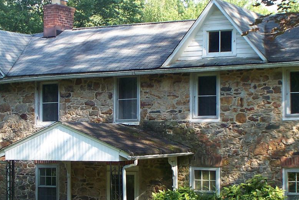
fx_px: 814
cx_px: 141
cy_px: 103
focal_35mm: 98
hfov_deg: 20.8
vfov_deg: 14.0
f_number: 2.8
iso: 64
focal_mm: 7.54
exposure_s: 1/160
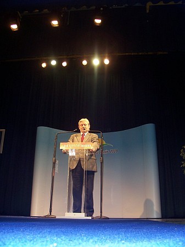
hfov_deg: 41.8
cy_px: 124
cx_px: 92
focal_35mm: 34
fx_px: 243
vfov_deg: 54.0
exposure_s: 1/60
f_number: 2.7
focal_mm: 5.6
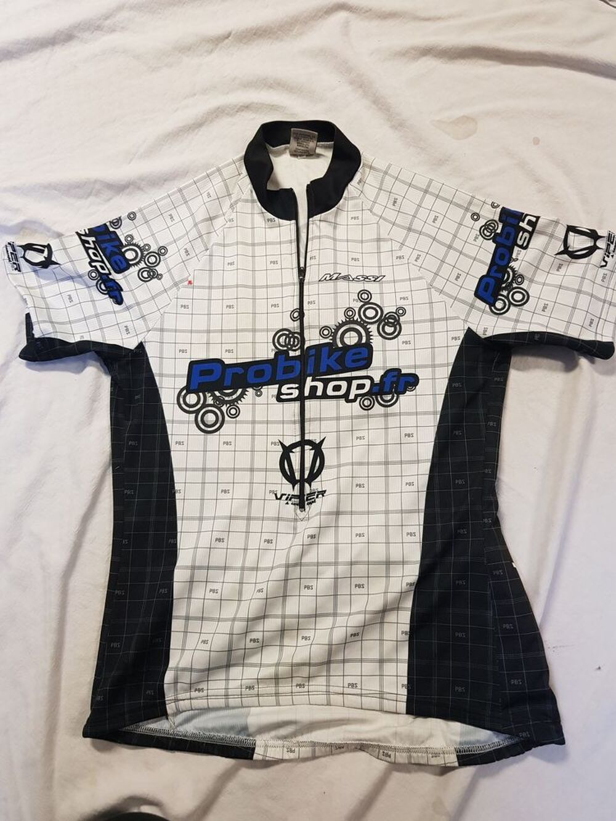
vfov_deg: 67.3
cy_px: 410
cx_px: 308
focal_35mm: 26
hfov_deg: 53.1
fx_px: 617
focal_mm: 4.2
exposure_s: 1/30
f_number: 1.7
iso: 200
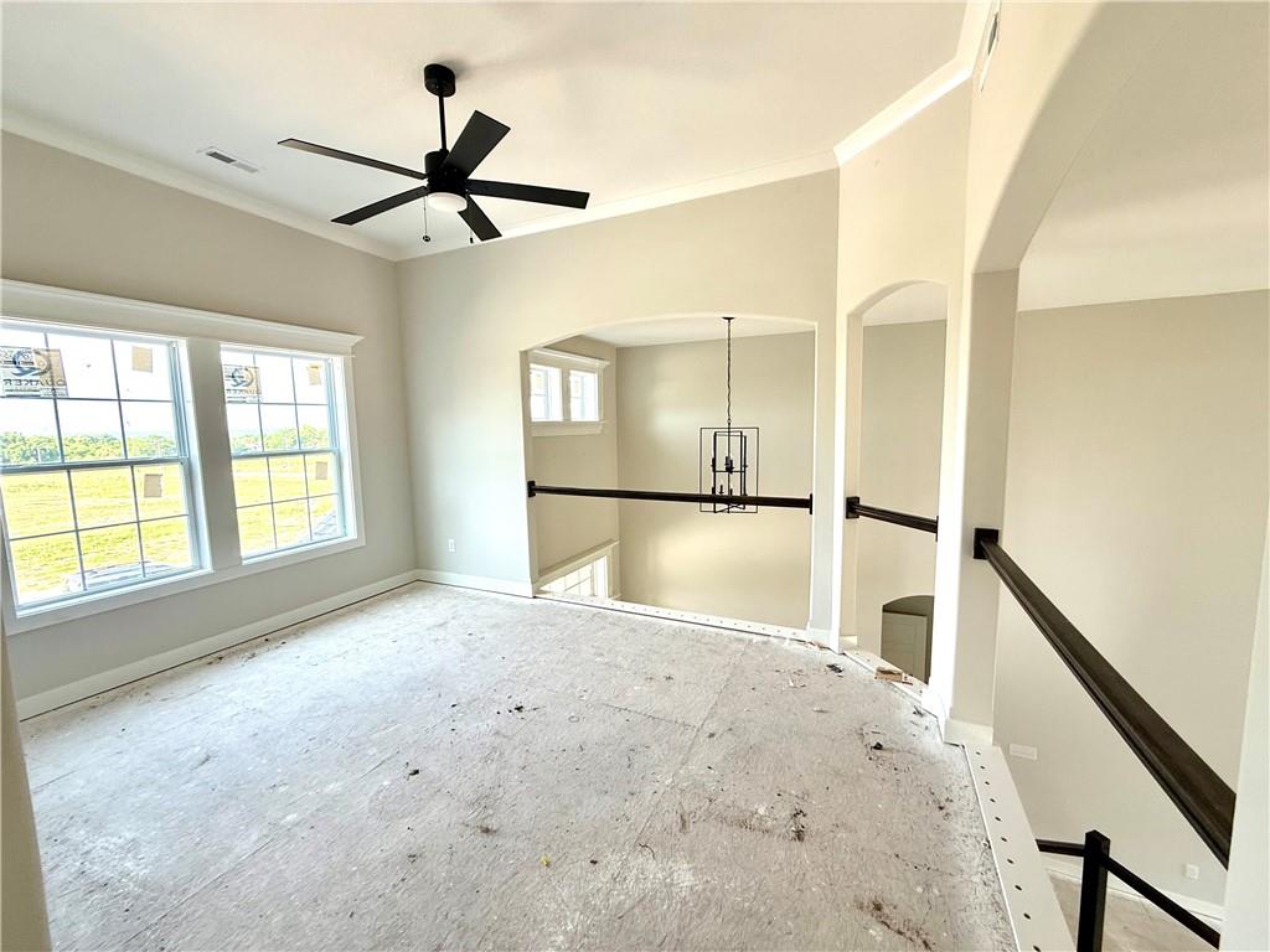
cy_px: 476
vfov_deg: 85.7
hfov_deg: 102.1
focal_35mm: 14
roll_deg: +0.4
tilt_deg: -6.0
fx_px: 514
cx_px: 635
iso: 80
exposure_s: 1/99
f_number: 2.2
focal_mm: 2.22
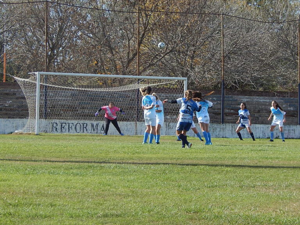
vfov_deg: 8.1
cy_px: 112
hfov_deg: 10.7
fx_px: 1595
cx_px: 150
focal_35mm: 184
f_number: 5.3
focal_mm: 32.8
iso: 125
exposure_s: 1/400
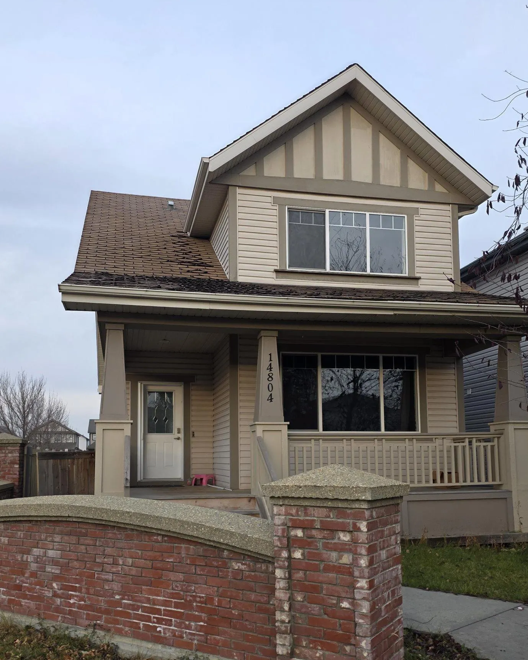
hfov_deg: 48.4
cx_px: 233
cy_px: 424
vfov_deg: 57.8
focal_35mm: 30
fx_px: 586
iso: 50
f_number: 1.7
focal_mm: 6.3
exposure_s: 1/180
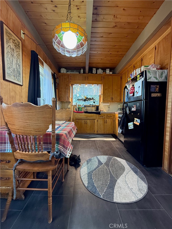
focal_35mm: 14
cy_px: 114
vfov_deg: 102.1
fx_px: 93
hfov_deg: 85.7
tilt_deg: -3.0
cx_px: 86
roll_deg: +0.1
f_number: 2.2
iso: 400
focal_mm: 2.22
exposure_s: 1/60
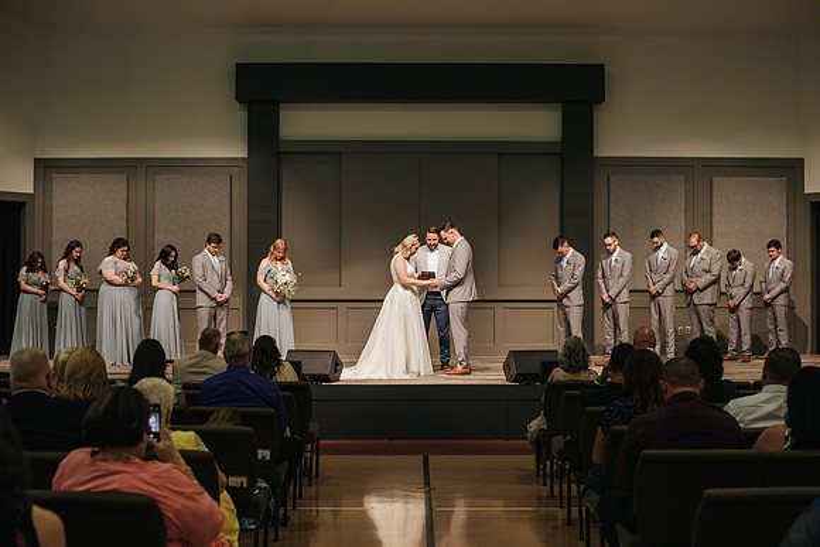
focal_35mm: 53
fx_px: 1199
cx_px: 422
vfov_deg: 25.7
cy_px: 279
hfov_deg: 37.8
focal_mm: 50
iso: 1000
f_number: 3.2
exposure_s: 1/200
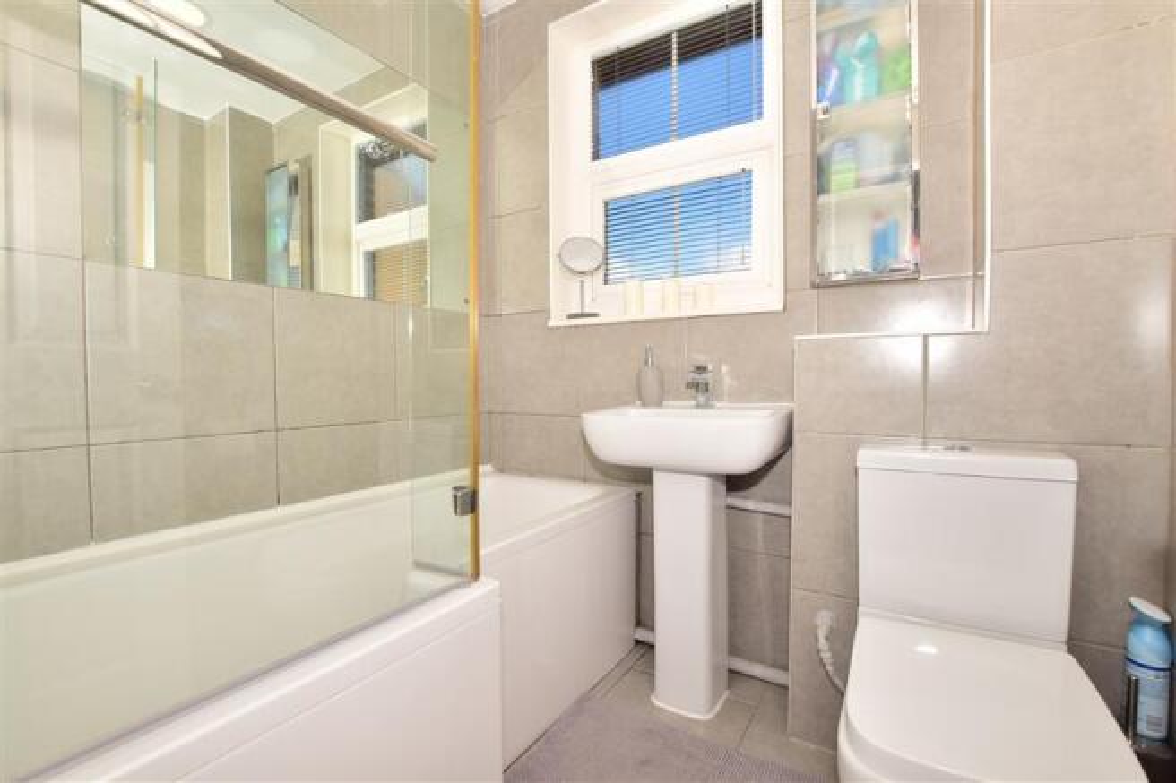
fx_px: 490
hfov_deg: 100.4
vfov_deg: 77.3
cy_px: 392
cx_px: 588
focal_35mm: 15
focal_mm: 10
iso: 200
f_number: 11
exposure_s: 1/200
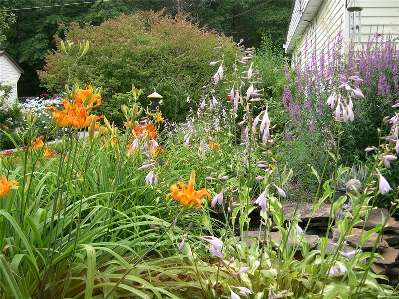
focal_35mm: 38
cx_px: 200
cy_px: 150
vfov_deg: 37.7
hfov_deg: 49.0
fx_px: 438
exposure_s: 1/124
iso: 100
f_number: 2.8
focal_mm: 8
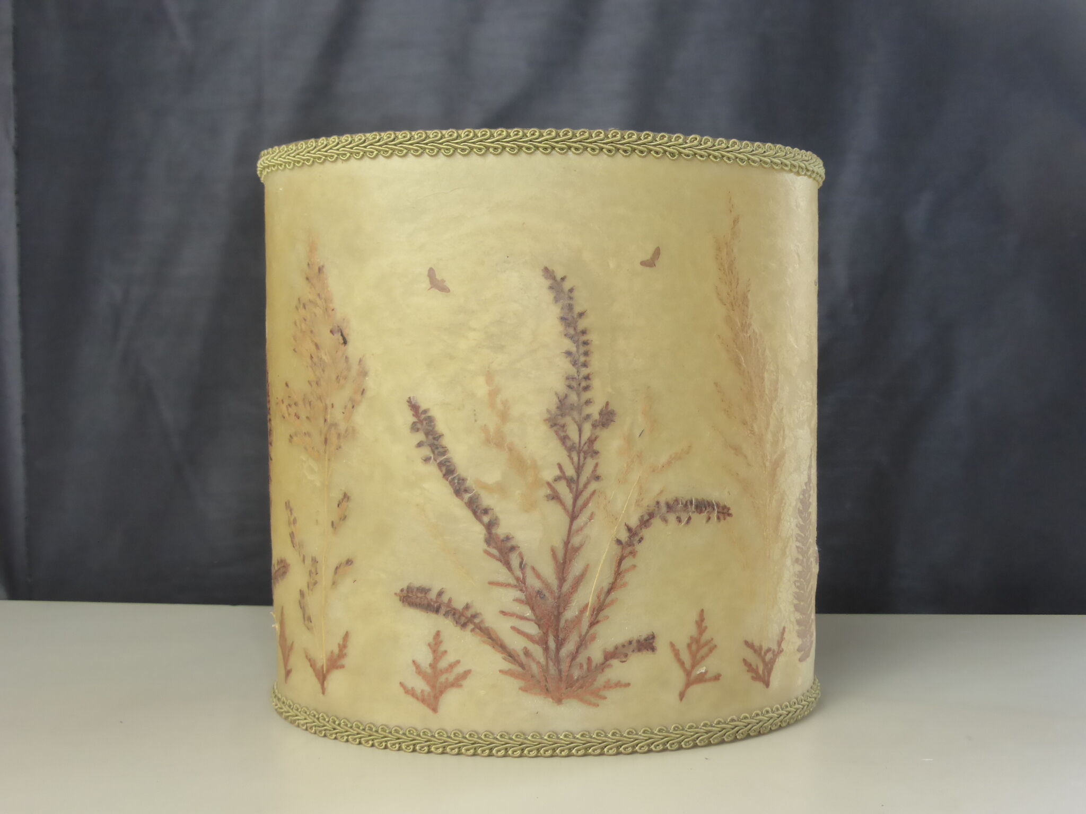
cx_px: 543
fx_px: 1224
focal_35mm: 39
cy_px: 407
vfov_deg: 36.8
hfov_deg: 47.9
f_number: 3.9
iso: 200
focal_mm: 6.9
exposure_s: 1/60
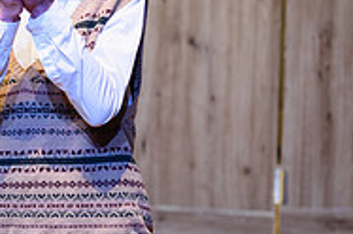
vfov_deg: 3.5
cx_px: -187
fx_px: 3798
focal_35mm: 388
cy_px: 60
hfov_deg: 5.3
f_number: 2.8
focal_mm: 125
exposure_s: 1/100
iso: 800
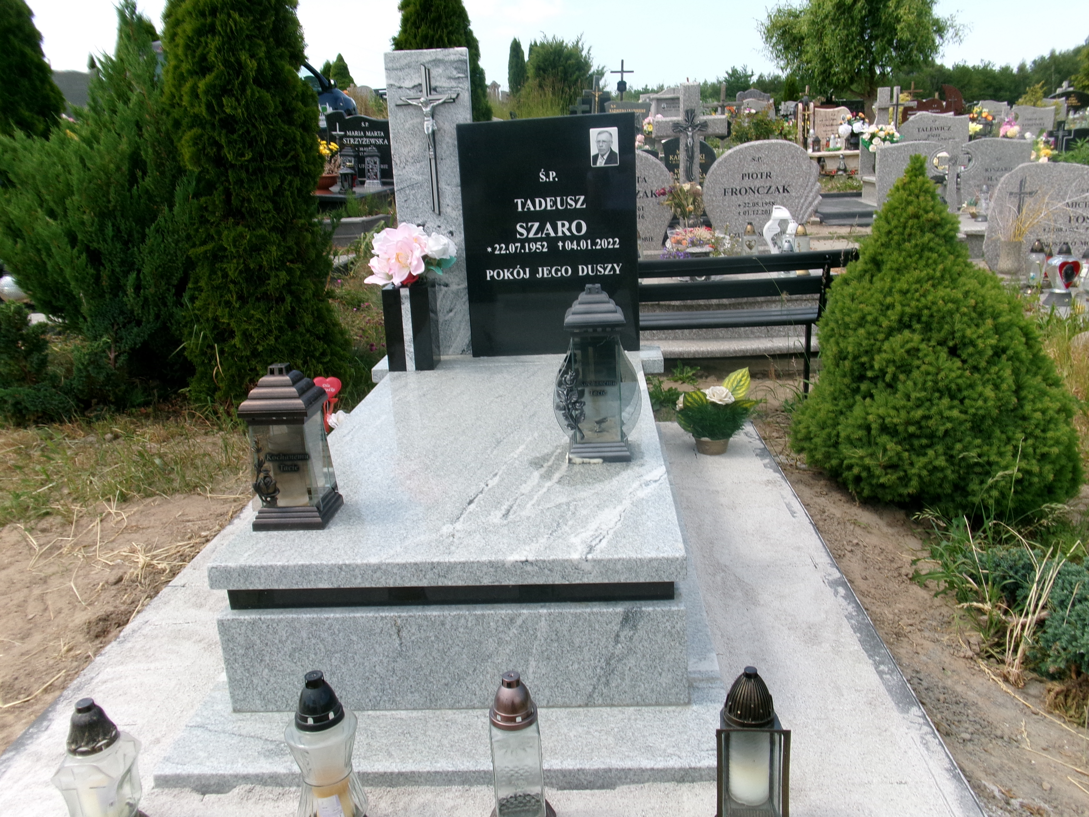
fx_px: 881
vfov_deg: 49.7
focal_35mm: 28
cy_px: 408
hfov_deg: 63.4
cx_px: 544
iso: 100
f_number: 10.8
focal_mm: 5.1
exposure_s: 1/70
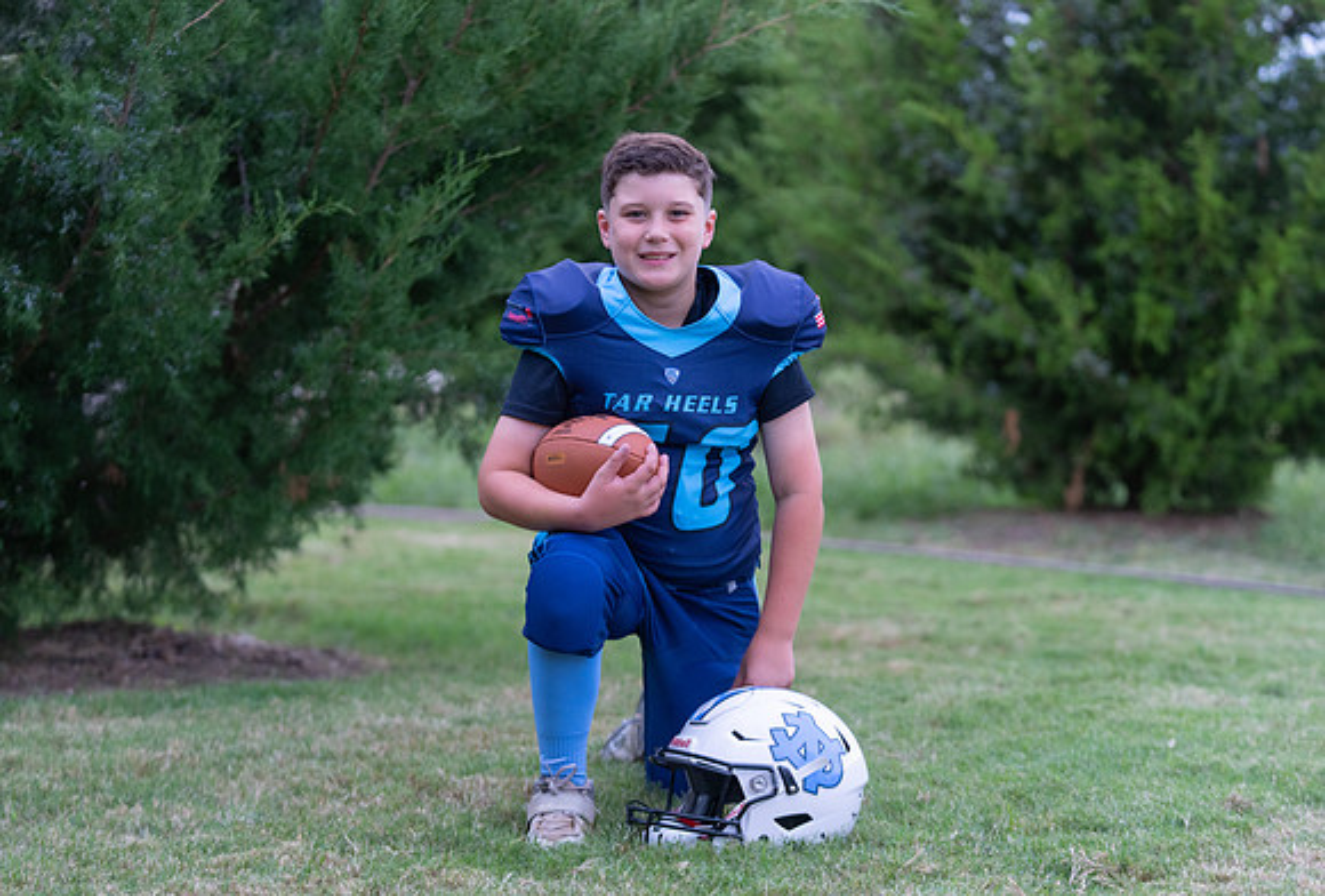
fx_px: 3391
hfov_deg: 22.1
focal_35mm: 92
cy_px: 432
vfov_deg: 15.0
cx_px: 681
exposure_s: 1/320
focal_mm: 80
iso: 640
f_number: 2.8
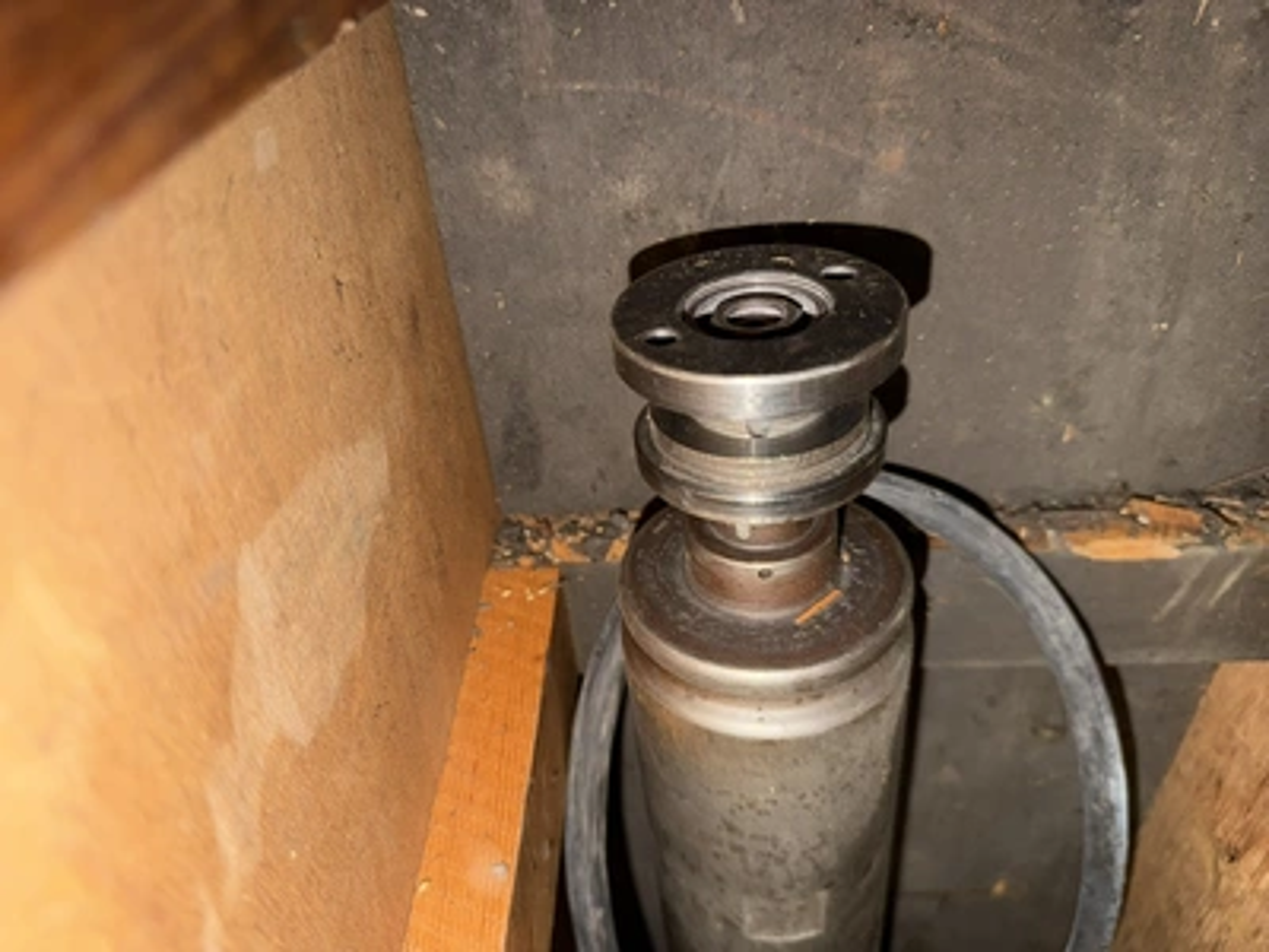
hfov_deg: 71.6
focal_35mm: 24
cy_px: 476
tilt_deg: -38.8
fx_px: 880
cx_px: 634
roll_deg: +5.6
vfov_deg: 56.8
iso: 64
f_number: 1.78
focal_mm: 6.76
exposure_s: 1/4
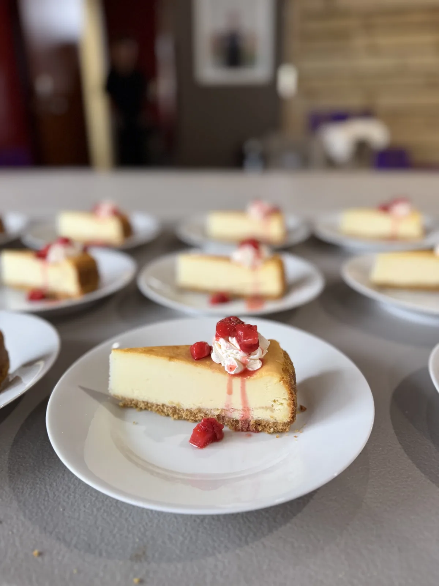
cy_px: 293
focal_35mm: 24
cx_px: 220
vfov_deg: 71.6
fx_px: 406
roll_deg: +0.9
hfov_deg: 56.8
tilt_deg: -22.8
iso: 400
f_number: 1.78
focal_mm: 6.76
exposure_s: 1/60
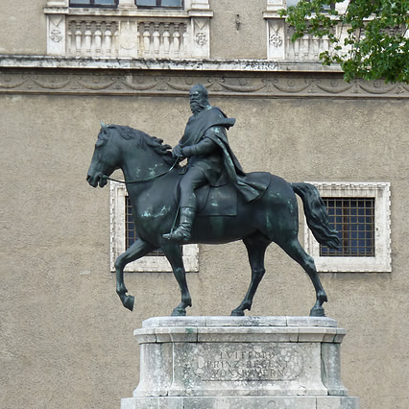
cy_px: 207
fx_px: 2540
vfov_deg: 9.2
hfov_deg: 9.2
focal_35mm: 190
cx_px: 185
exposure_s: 1/200
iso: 160
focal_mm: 25.9
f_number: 4.5
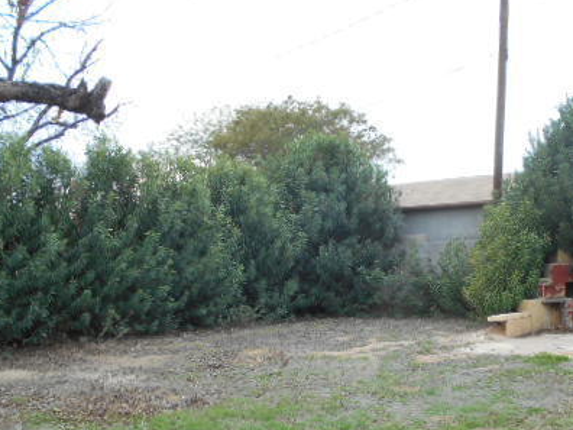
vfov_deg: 33.4
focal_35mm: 42
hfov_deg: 44.6
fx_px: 695
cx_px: 337
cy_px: 340
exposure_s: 1/200
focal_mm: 4.6
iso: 80
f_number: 3.2
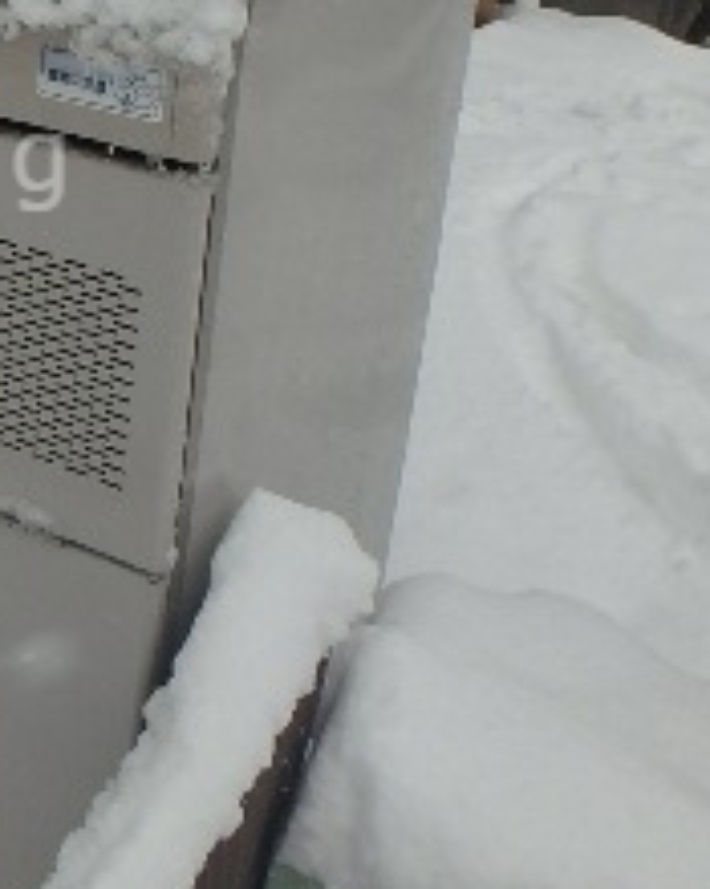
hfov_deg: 22.8
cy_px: 162
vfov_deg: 30.6
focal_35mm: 60
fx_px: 1577
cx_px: -191
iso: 125
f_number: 3.5
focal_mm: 3.7
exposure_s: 1/500
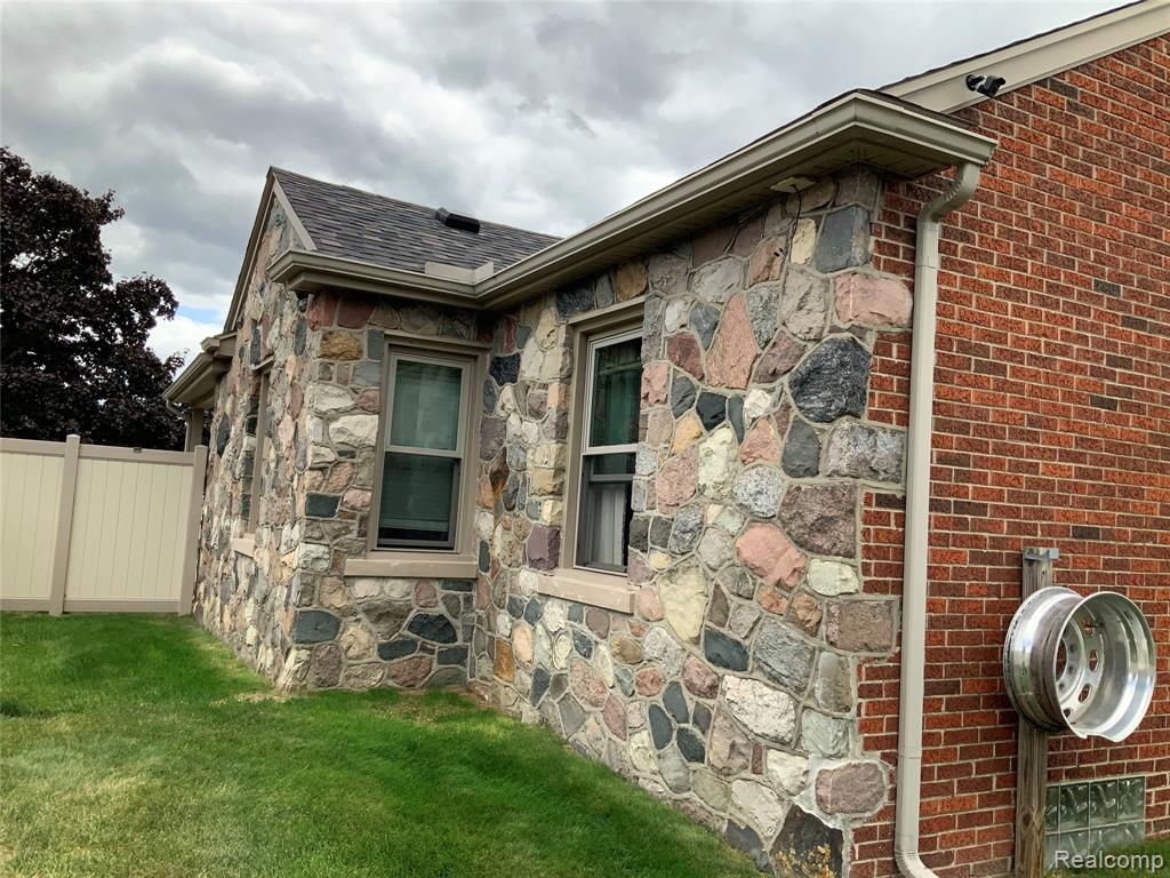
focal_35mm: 29
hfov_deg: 61.7
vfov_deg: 48.2
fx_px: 980
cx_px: 585
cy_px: 439
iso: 16
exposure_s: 1/855
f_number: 1.8
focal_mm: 3
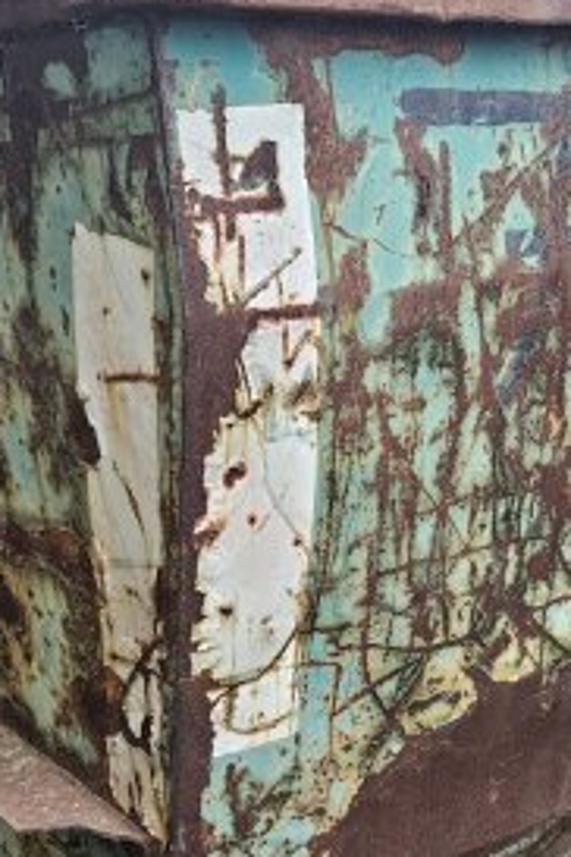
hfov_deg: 24.1
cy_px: 531
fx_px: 1332
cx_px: 370
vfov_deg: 35.5
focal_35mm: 56
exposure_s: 1/142
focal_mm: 5.4
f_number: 1.8
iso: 200
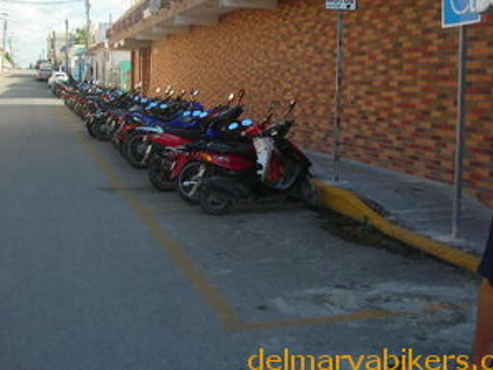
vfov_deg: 28.4
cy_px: 127
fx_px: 727
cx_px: 213
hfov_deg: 37.4
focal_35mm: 51
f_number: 3.2
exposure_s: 1/214
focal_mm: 6.3
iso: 50
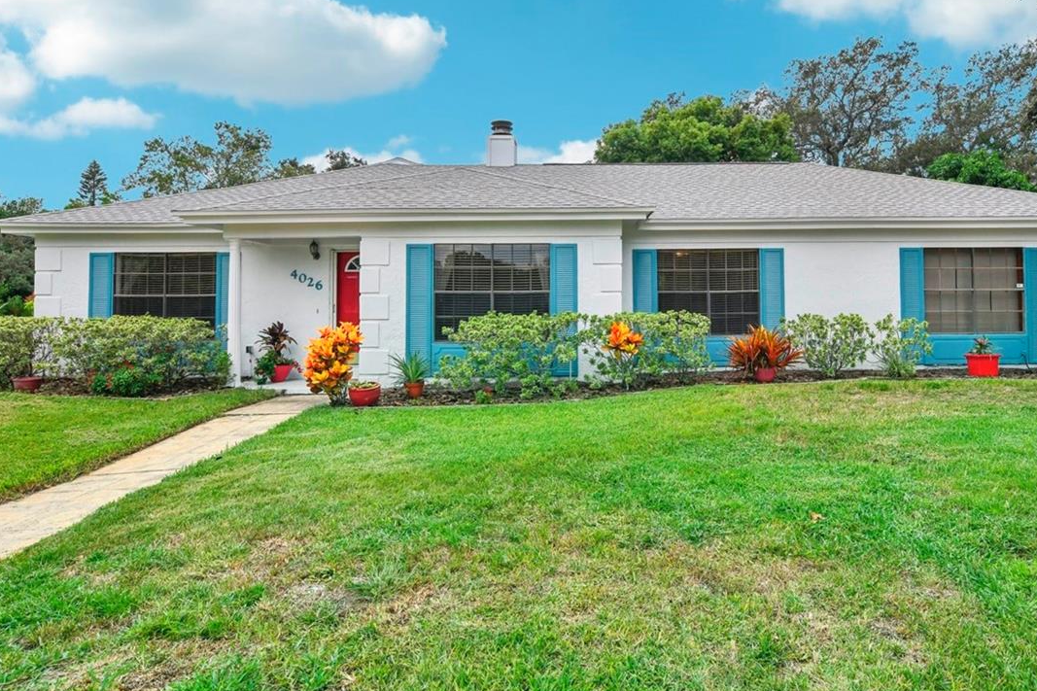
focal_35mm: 21
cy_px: 295
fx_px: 605
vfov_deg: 59.2
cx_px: 585
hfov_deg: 80.8
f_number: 8
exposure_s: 1/800
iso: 400
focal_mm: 14
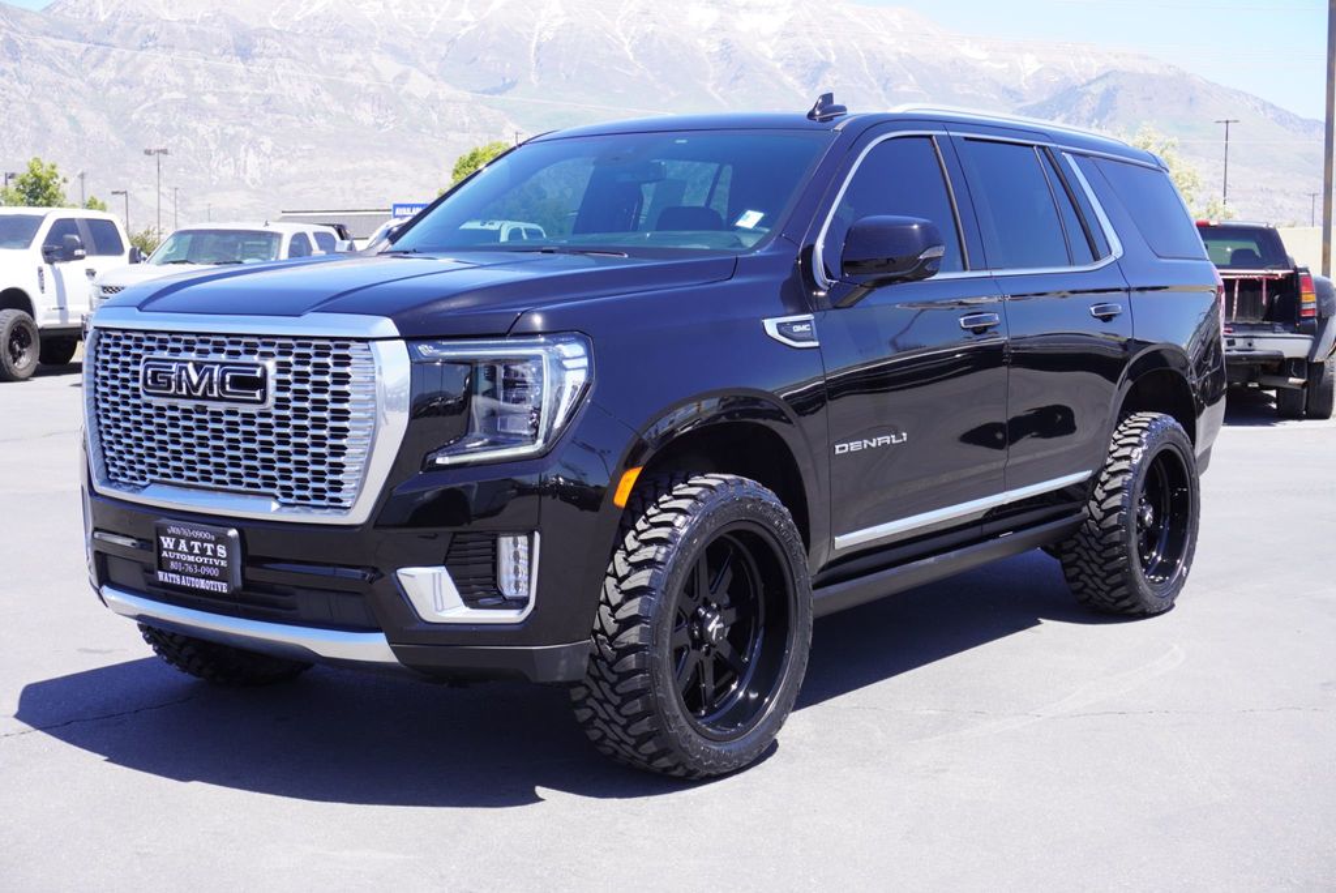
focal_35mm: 48
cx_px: 668
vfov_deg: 28.1
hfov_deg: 41.1
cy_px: 446
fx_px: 1782
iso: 100
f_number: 8
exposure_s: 1/100
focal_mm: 32
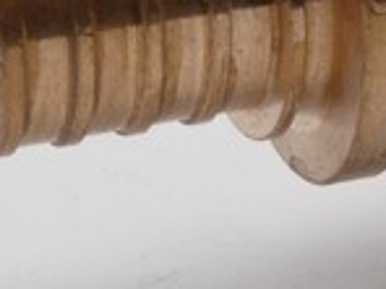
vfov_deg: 5.5
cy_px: 42
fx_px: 3000
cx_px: 496
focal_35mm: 269
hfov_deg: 7.3
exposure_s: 1/500
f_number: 4.5
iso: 100
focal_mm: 10.5
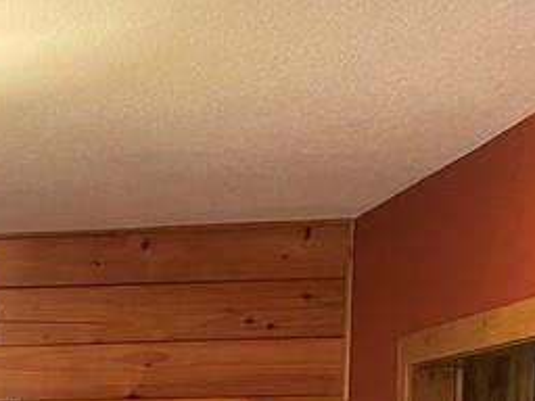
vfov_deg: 13.0
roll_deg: +1.5
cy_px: 698
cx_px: -161
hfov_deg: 17.7
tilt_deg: -5.4
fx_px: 1607
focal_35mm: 104
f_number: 1.6
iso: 400
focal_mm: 4.2
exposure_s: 1/60
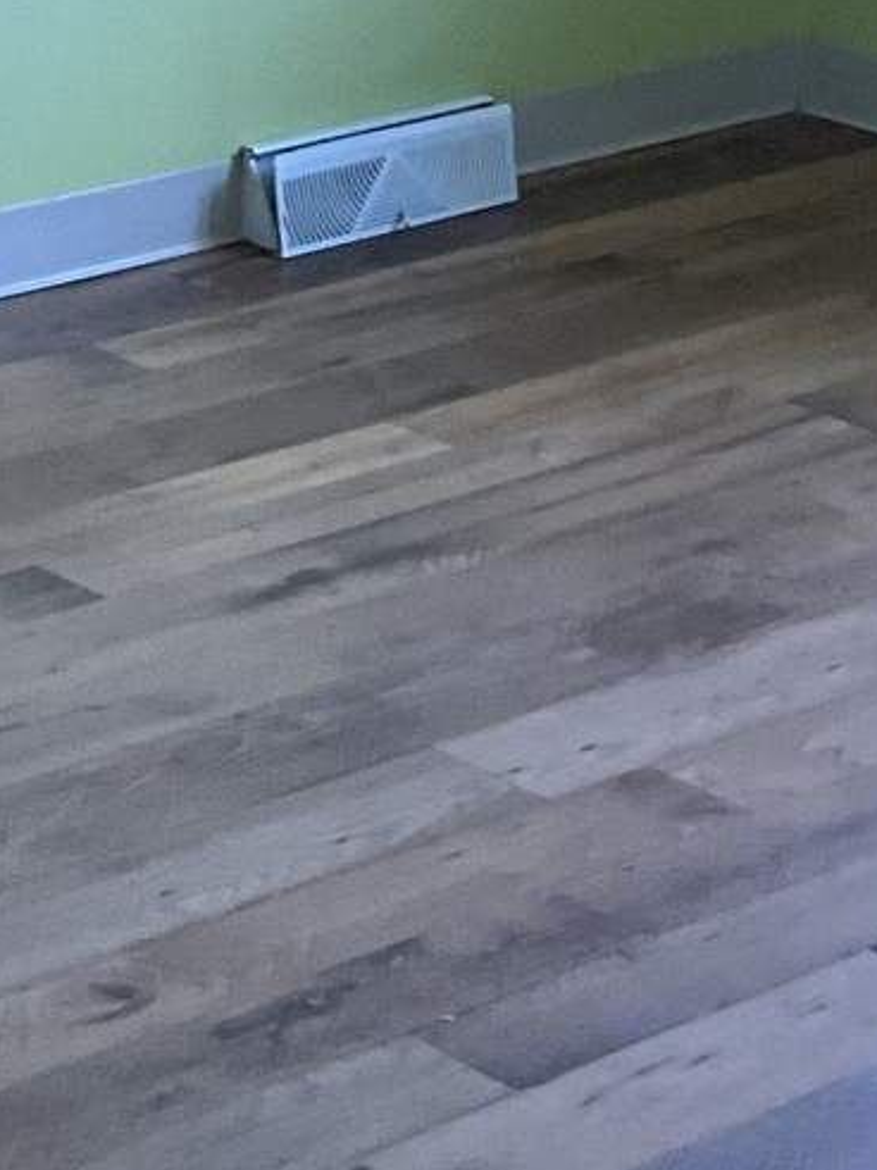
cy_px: -164
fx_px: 4596
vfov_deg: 14.1
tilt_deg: -10.7
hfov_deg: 10.9
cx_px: 412
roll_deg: -3.3
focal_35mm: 136
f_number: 1.8
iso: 320
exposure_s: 1/56
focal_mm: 3
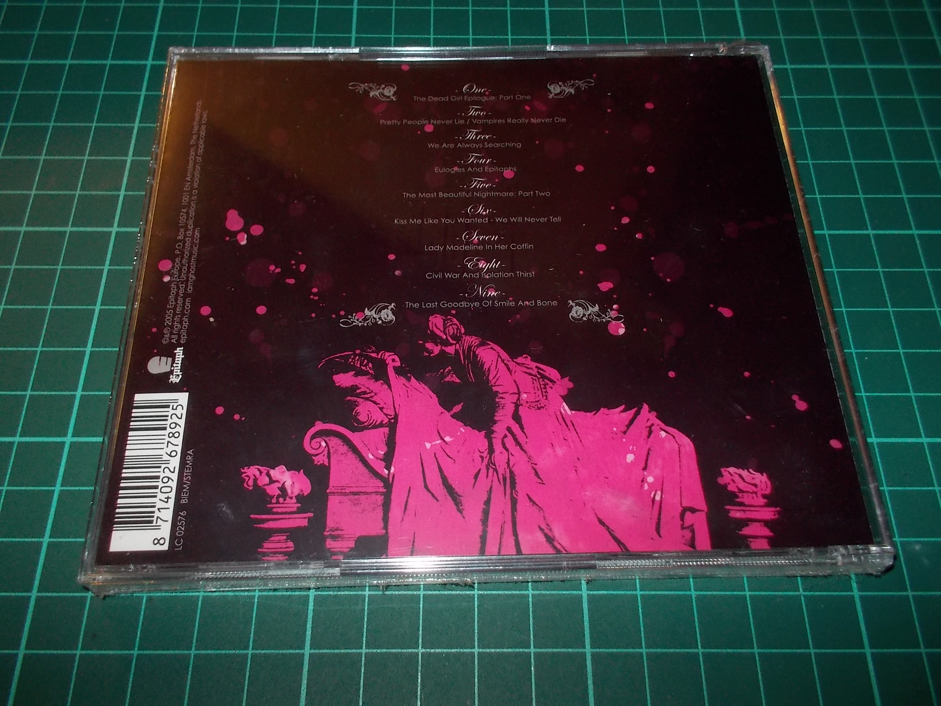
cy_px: 353
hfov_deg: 61.7
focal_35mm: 29
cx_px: 470
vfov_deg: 48.2
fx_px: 788
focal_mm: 4.1
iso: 200
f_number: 3.3
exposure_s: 1/30
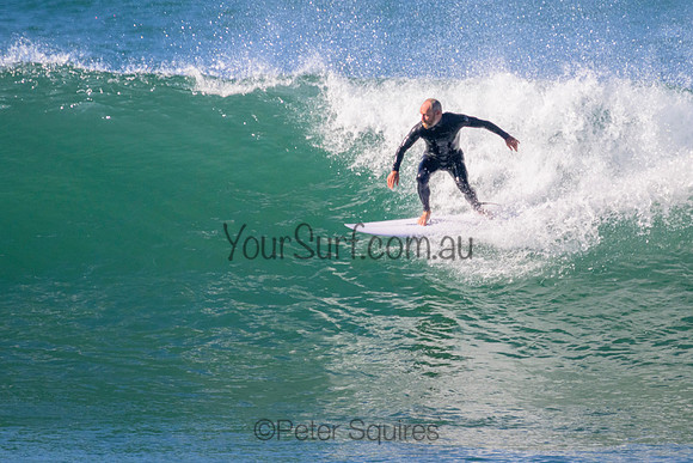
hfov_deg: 1.9
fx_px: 20845
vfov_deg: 1.3
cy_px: 192
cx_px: 433
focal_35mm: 1083
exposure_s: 1/2000
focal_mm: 800
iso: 1400
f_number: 11
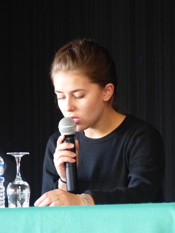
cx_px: 88
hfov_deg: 3.9
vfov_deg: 5.2
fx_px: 2555
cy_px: 116
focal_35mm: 379
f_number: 2.8
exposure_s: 1/30
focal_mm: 68.1
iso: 800
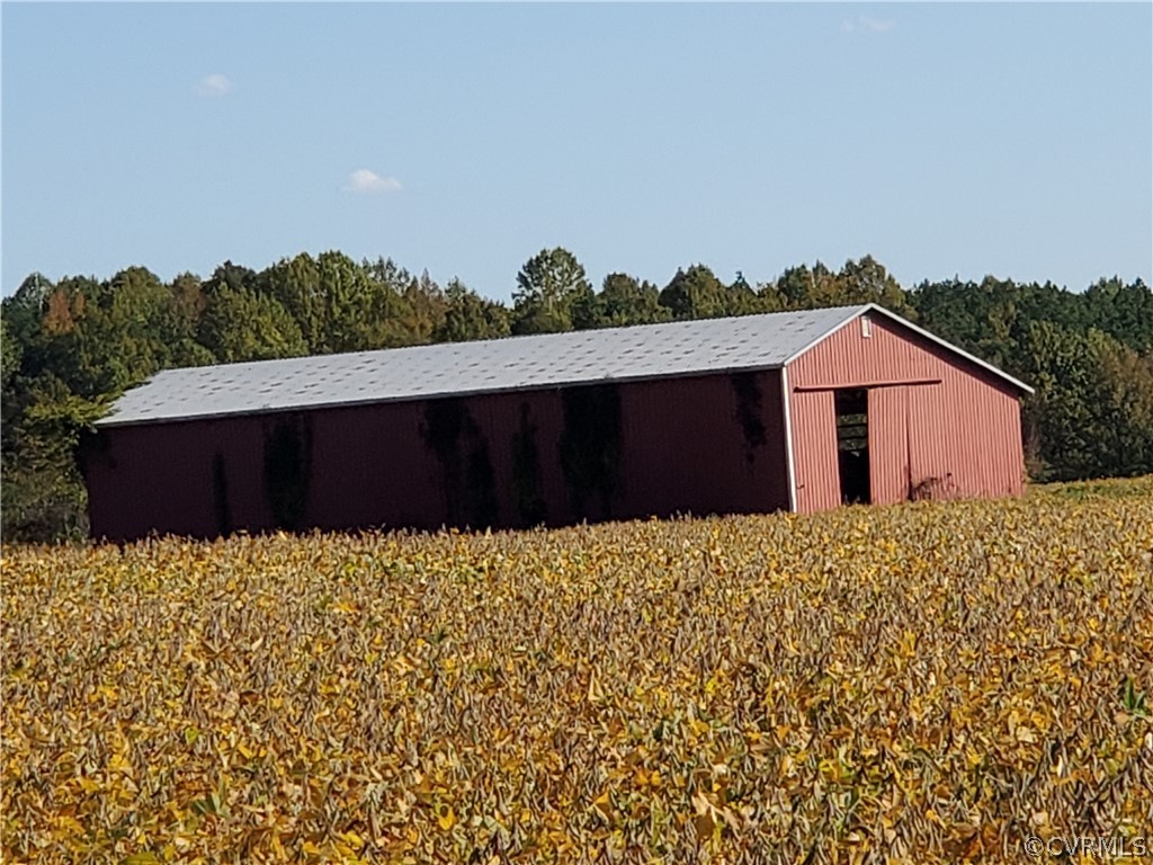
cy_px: 432
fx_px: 1732
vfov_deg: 28.0
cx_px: 576
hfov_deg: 36.8
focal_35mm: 52
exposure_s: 1/900
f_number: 2.4
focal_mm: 6
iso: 50
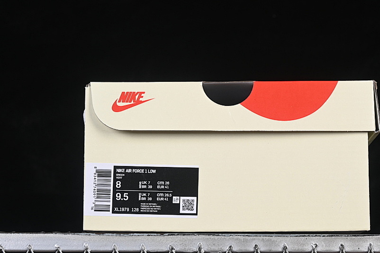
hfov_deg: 20.2
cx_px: 233
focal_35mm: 101
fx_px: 1066
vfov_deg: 13.6
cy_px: 127
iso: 160
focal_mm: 50
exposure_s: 1/80
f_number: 8
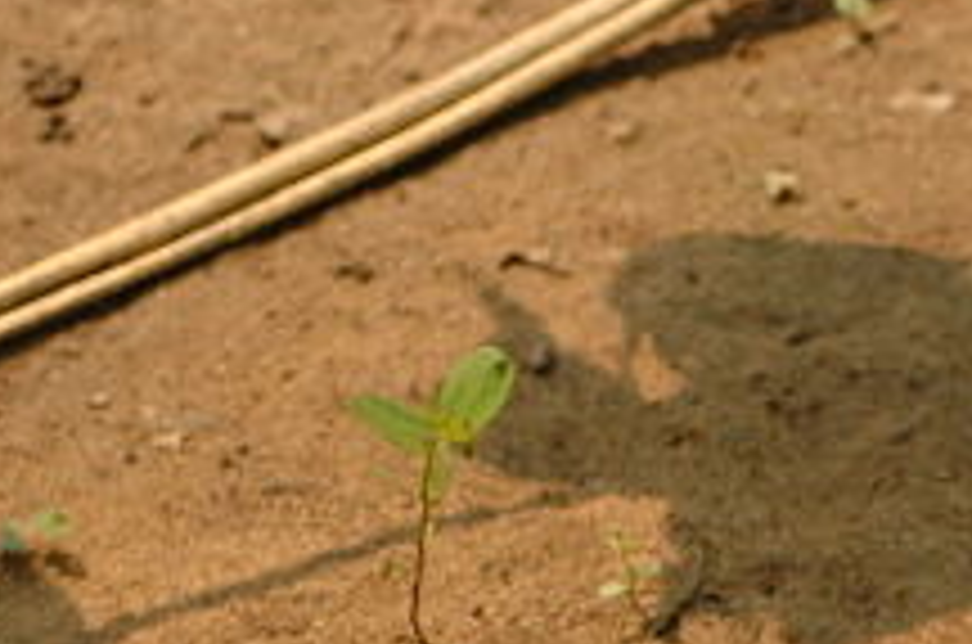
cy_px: 1283
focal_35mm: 938
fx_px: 25270
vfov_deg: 1.5
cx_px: 1494
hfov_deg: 2.2
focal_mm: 150
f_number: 6.3
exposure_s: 1/640
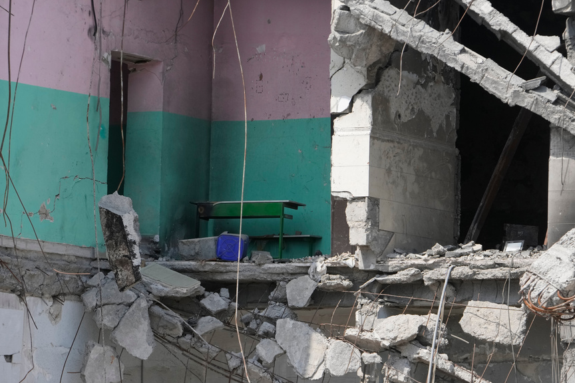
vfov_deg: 5.8
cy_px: 158
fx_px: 3785
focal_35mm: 237
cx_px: 272
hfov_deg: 8.7
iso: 800
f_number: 9
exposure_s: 1/1250
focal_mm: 200
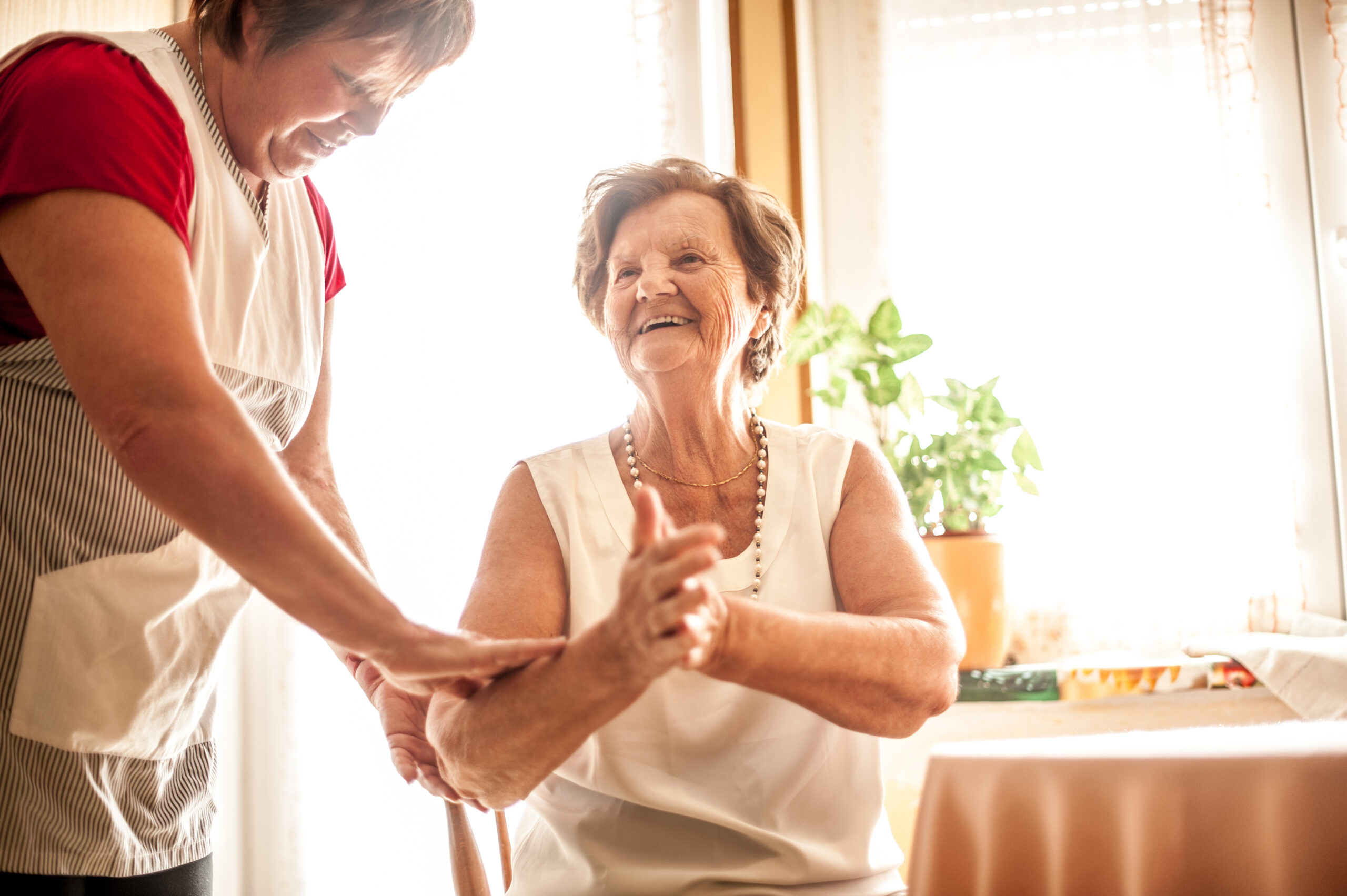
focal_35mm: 50
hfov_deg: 39.6
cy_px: 448
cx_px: 674
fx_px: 1869
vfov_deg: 27.0
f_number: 1.4
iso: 200
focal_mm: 50
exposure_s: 1/125
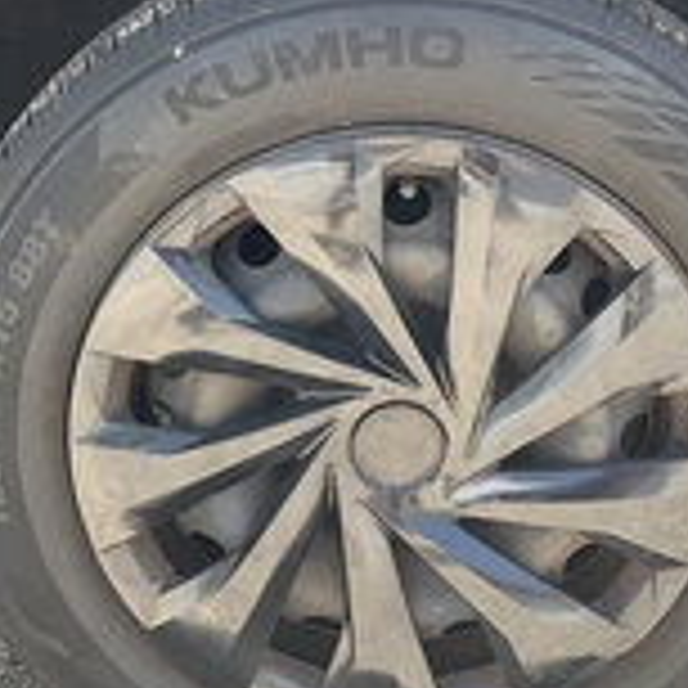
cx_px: 387
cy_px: 198
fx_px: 1507
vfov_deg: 25.5
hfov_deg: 25.7
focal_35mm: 67
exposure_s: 1/194
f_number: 1.8
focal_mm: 3
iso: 25
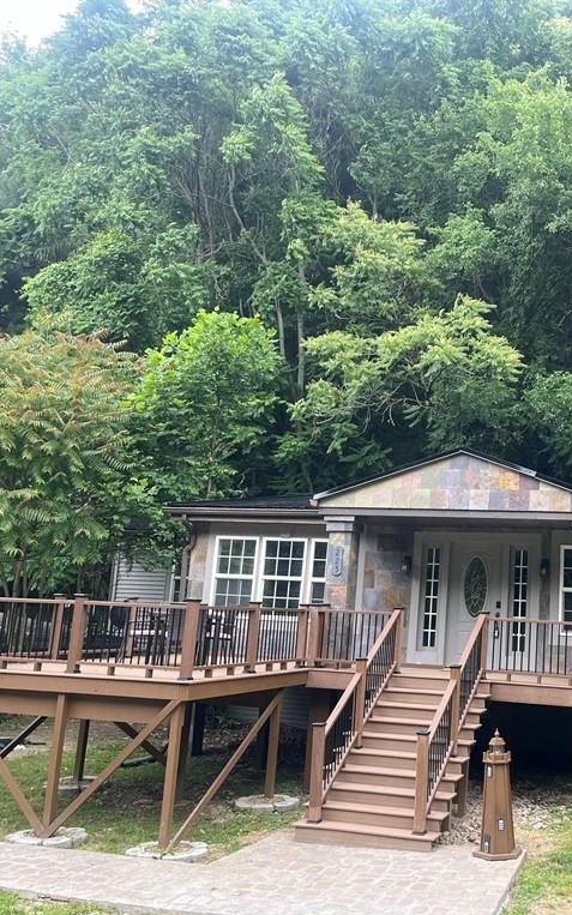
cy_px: 457
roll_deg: -2.9
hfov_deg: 33.3
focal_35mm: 37
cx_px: 470
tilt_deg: +9.8
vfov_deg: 52.7
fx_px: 923
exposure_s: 1/280
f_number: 1.6
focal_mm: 5.1
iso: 40
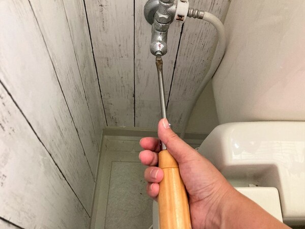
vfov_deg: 49.7
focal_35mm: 28
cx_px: 152
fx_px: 247
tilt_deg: -55.6
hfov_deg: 63.4
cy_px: 114
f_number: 1.8
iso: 320
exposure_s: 1/44
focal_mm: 3.99
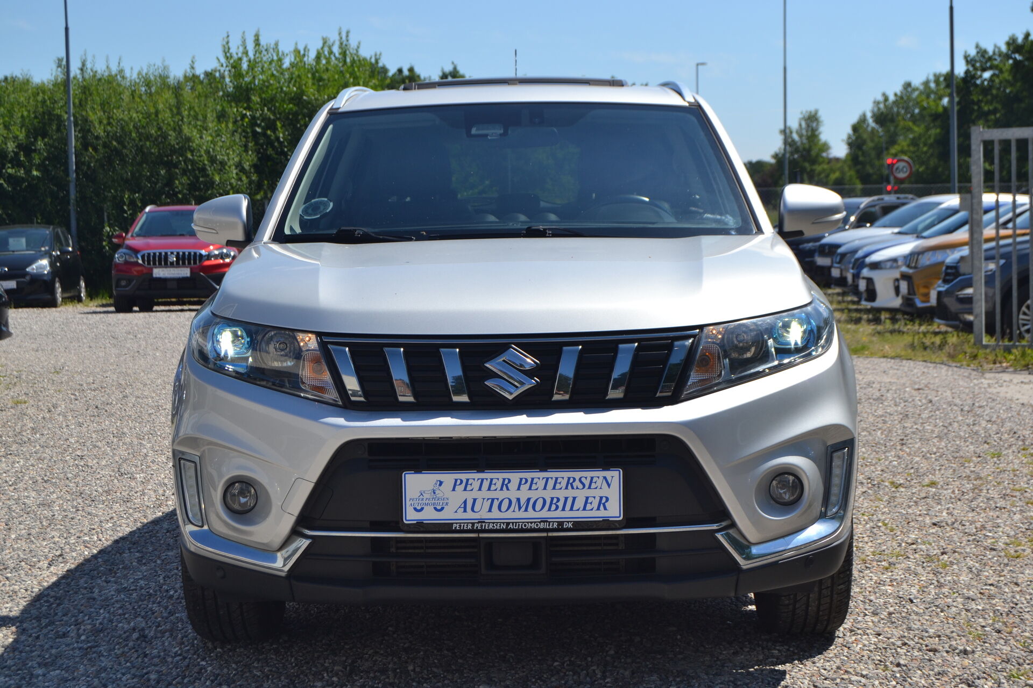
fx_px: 1808
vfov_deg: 21.6
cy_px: 344
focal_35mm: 63
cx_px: 516
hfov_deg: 31.9
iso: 100
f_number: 9
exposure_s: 1/320
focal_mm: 42
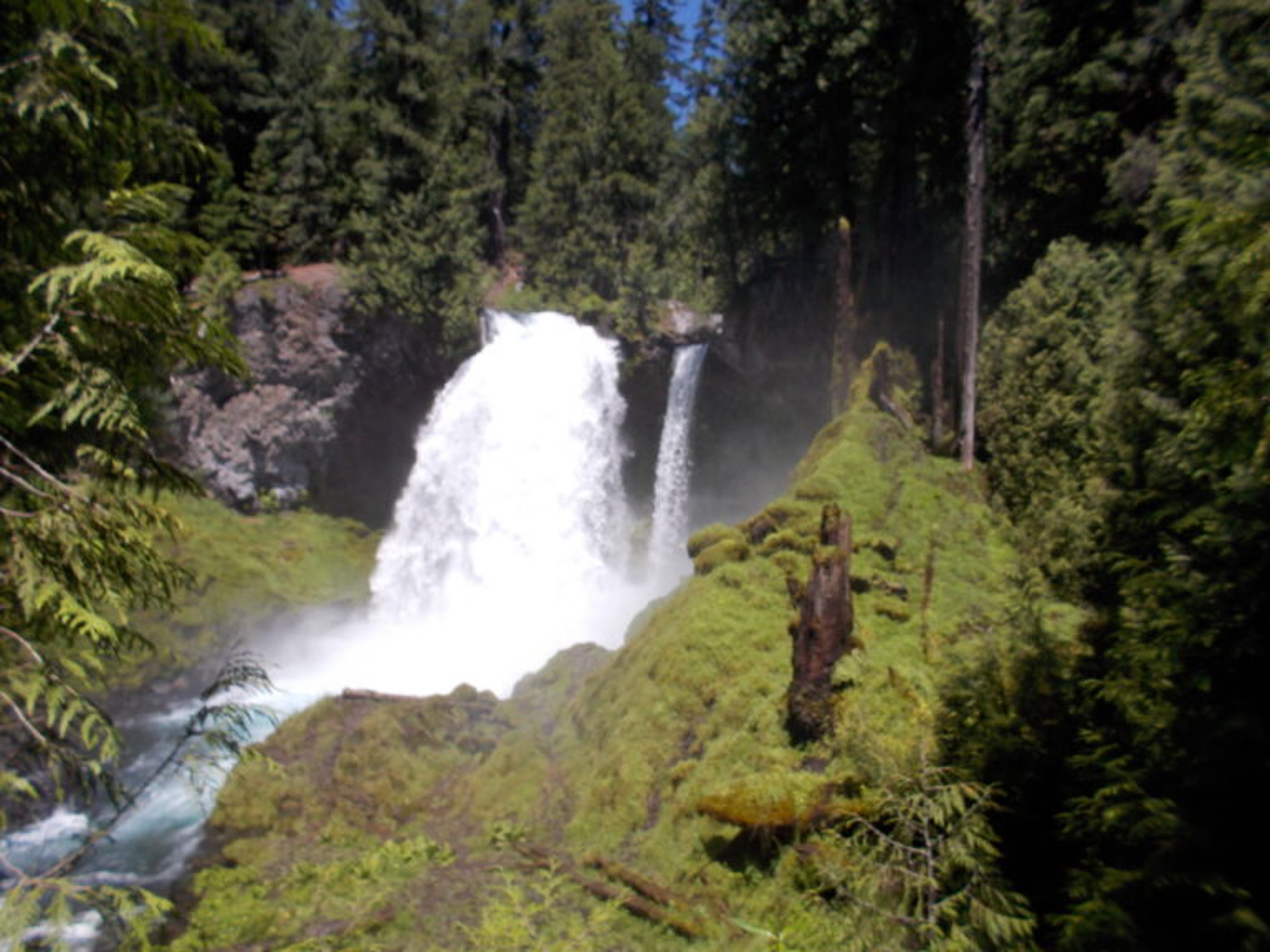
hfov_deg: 61.7
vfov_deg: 48.2
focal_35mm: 29
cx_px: 635
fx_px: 1064
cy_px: 476
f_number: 3.3
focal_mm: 4.1
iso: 80
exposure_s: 1/640
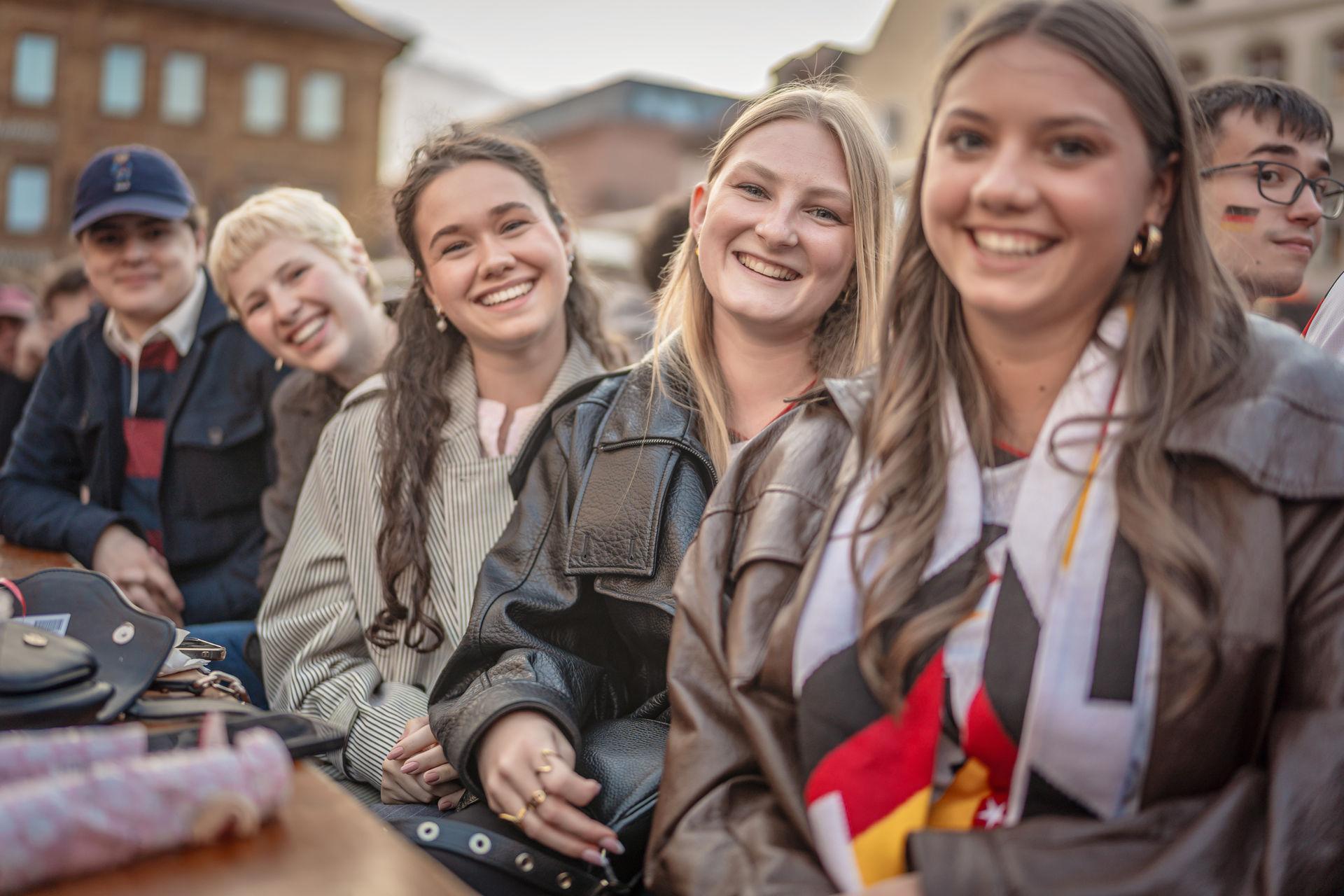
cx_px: 672
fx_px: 1307
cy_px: 448
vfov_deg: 37.9
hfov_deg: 54.4
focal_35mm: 35
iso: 125
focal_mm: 35
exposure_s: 1/640
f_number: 1.2
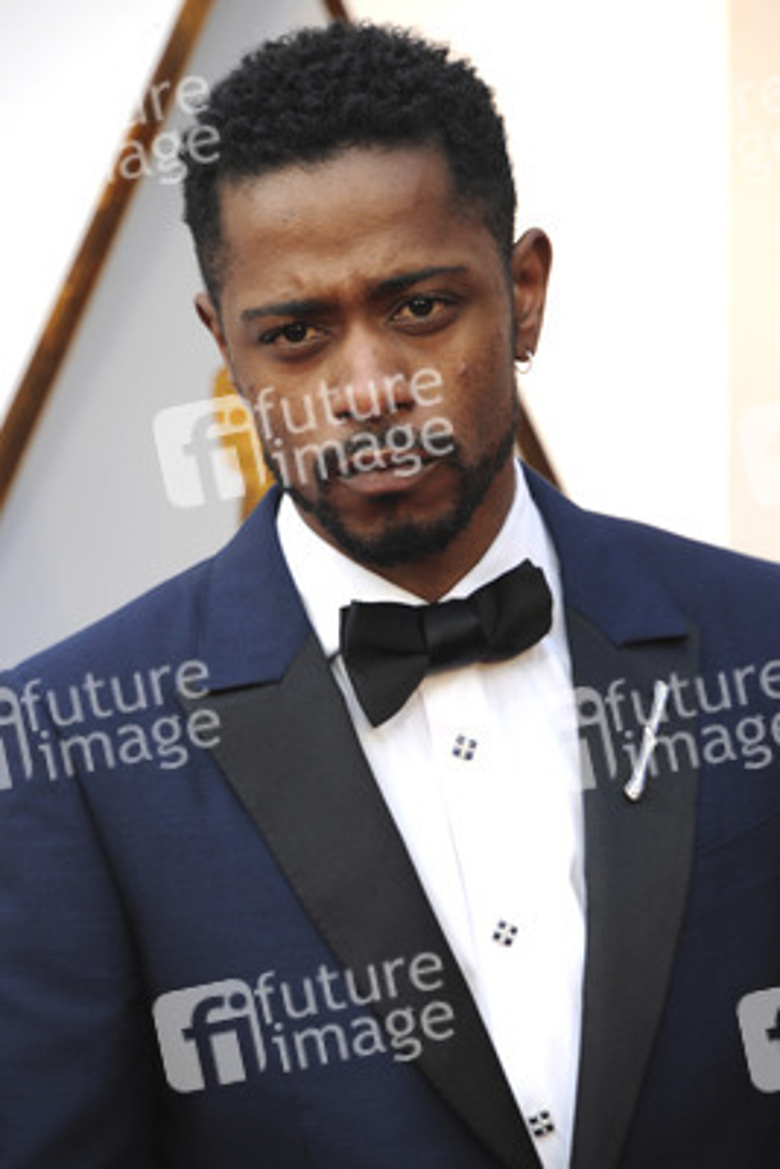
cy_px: 584
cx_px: 390
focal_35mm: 300
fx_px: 9741
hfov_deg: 4.6
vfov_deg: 6.9
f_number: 7.1
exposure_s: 1/250
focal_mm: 300
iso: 1000
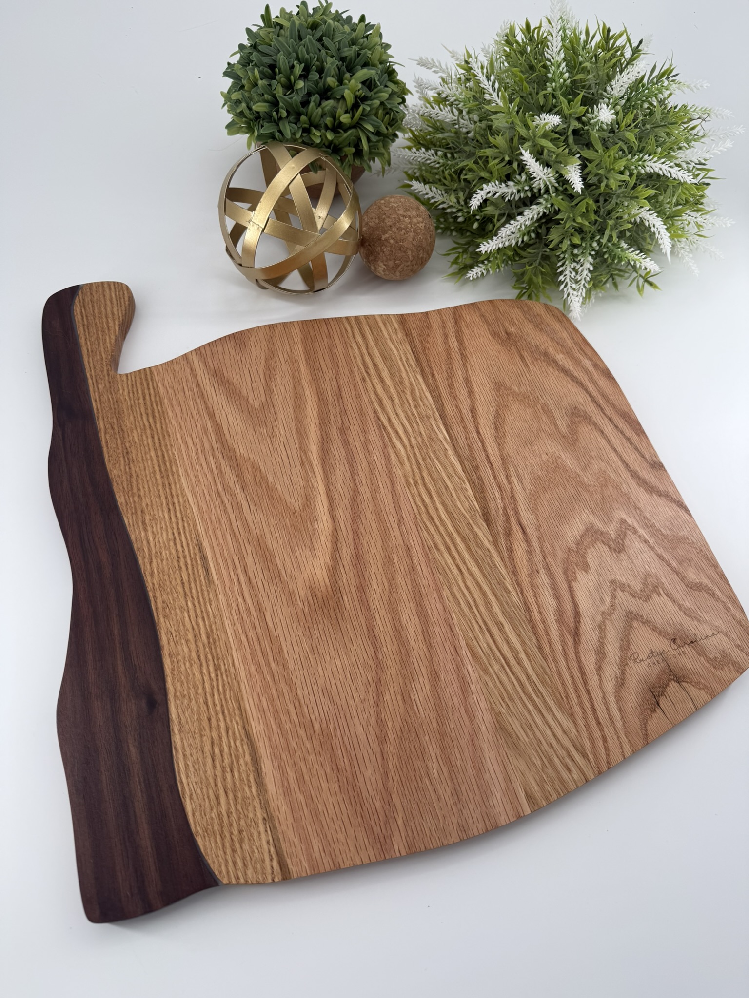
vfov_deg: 71.6
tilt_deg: -63.0
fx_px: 692
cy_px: 499
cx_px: 374
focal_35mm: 24
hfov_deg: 56.8
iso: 100
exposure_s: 1/461
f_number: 1.78
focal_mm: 6.76
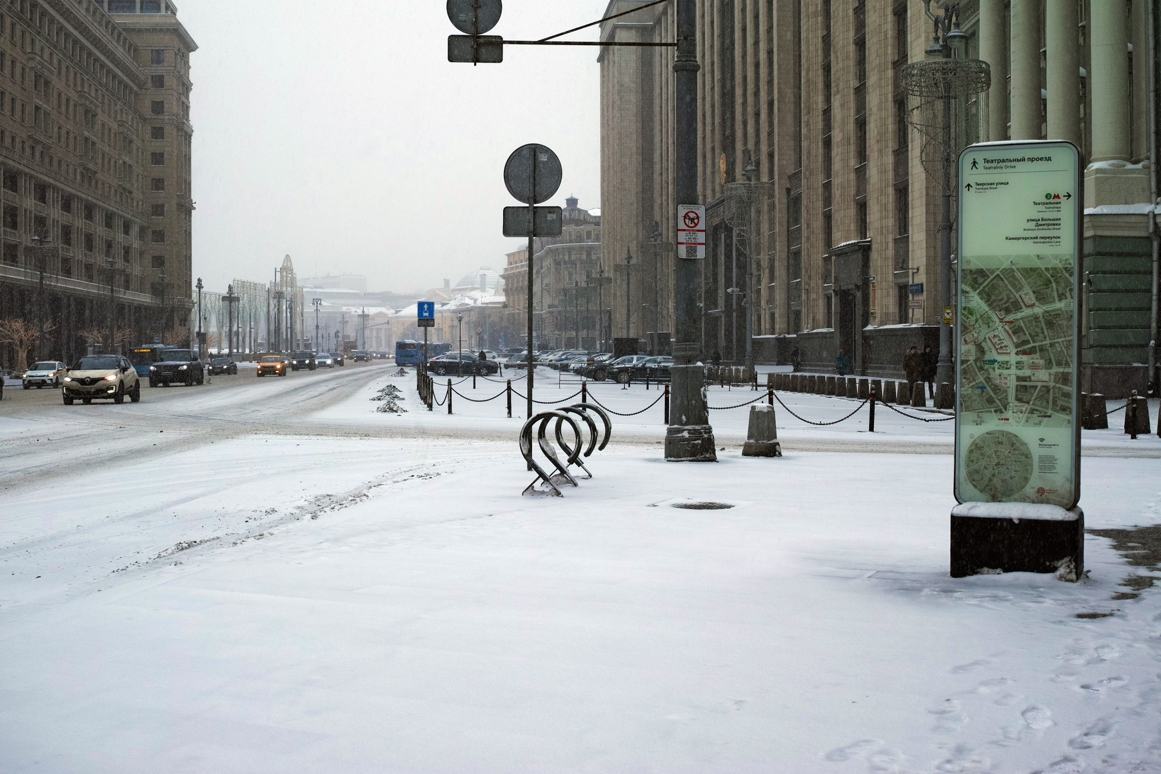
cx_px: 580
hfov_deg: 43.6
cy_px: 387
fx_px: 1451
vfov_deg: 29.9
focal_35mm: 45
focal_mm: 30
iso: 100
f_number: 5.6
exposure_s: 1/200
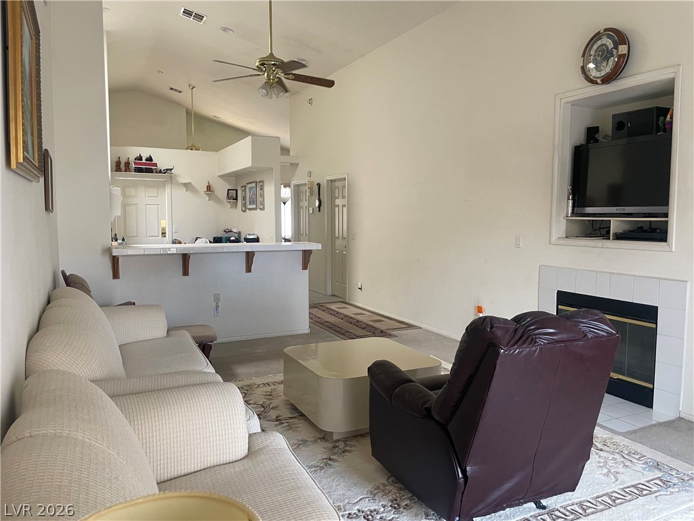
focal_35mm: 26
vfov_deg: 53.1
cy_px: 260
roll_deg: +0.4
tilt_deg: -4.2
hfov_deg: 67.3
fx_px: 521
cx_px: 347
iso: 125
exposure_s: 1/76
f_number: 1.6
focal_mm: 4.2
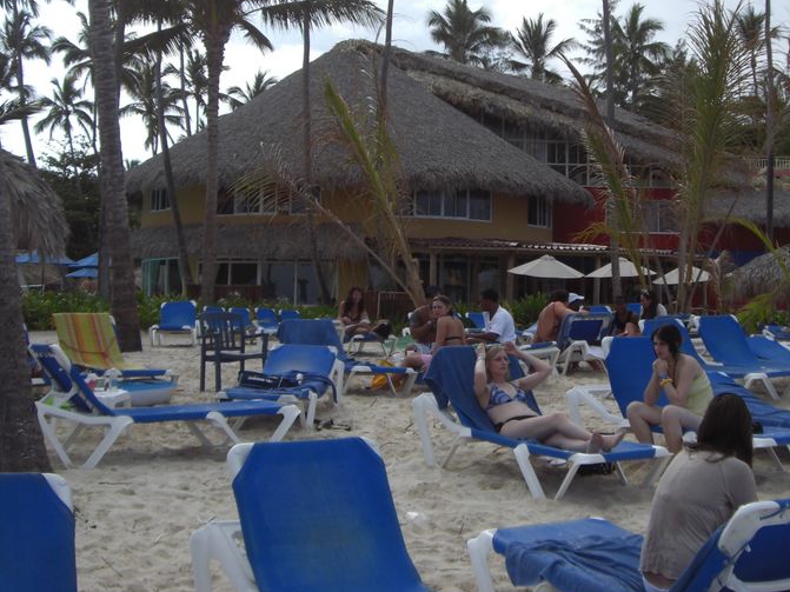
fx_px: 1323
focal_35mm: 58
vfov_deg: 25.0
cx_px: 527
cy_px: 153
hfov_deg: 33.0
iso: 64
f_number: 2.7
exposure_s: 1/800
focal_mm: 6.2
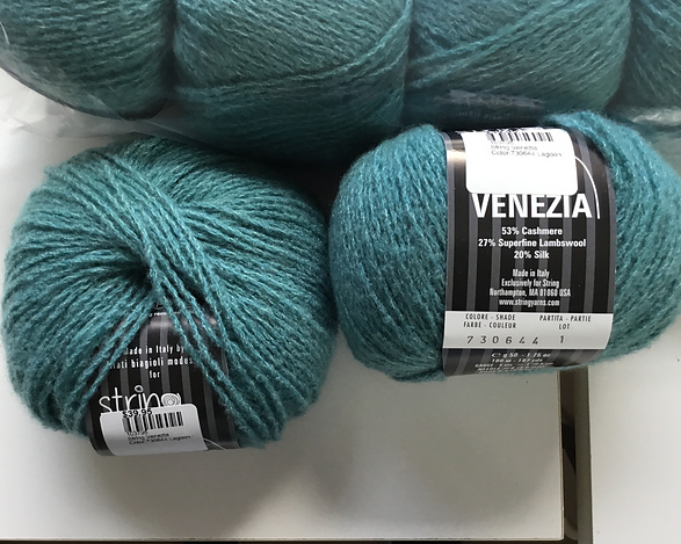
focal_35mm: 33
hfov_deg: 54.2
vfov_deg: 44.5
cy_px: 271
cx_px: 345
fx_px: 665
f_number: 2.4
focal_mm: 3.3
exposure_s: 1/30
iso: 50
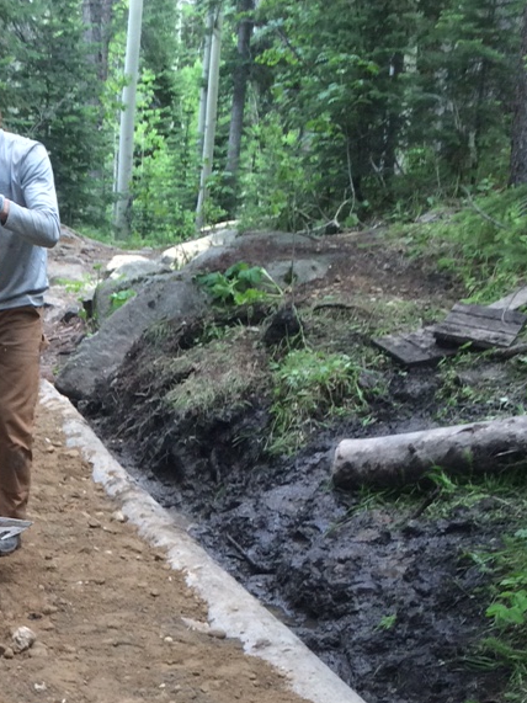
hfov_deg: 21.4
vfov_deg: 28.8
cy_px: 621
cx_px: -55
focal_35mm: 65
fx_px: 1320
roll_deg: +0.9
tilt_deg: -26.1
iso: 64
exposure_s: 1/120
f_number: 2.2
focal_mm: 4.15
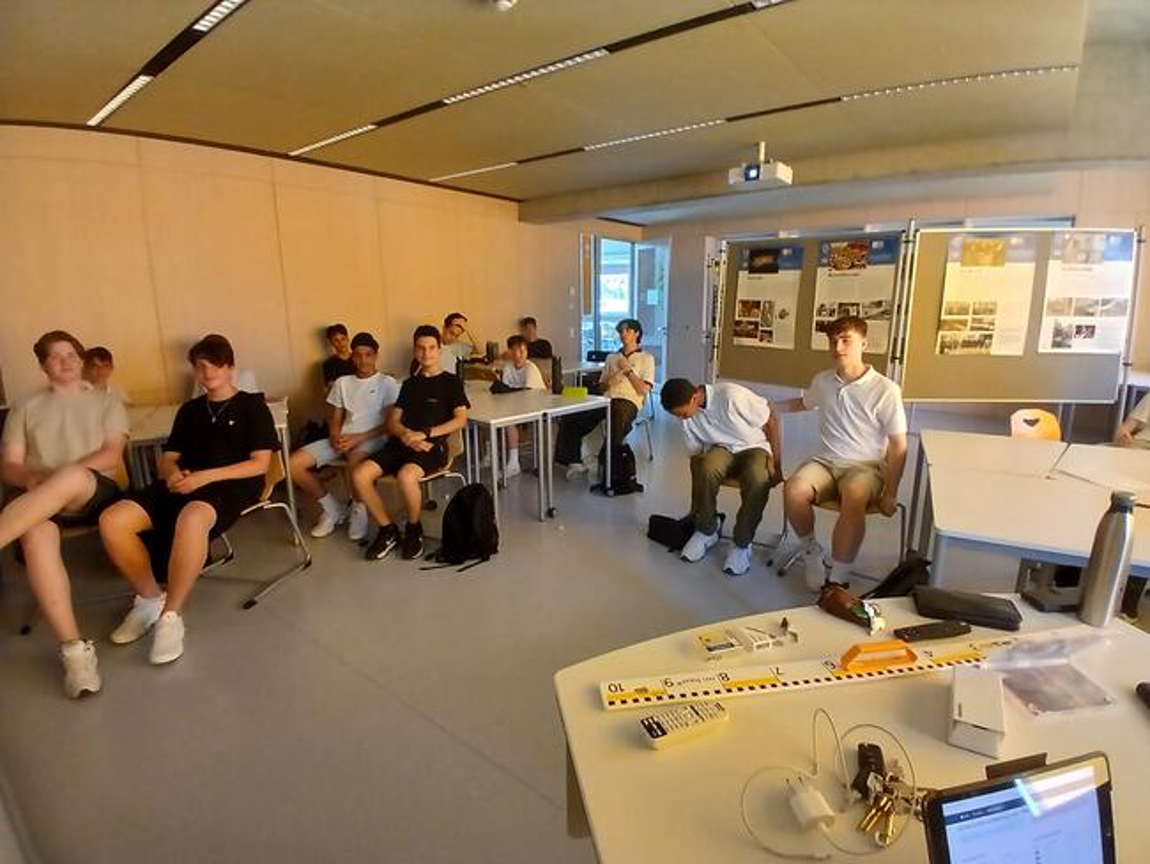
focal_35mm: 17
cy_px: 432
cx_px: 575
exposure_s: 1/33
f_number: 2.2
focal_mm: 1.4
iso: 200
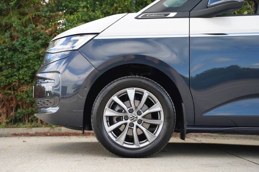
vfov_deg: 23.0
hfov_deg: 34.1
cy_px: 86
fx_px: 423
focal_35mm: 59
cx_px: 130
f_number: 4
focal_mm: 58.8
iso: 200
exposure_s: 1/160
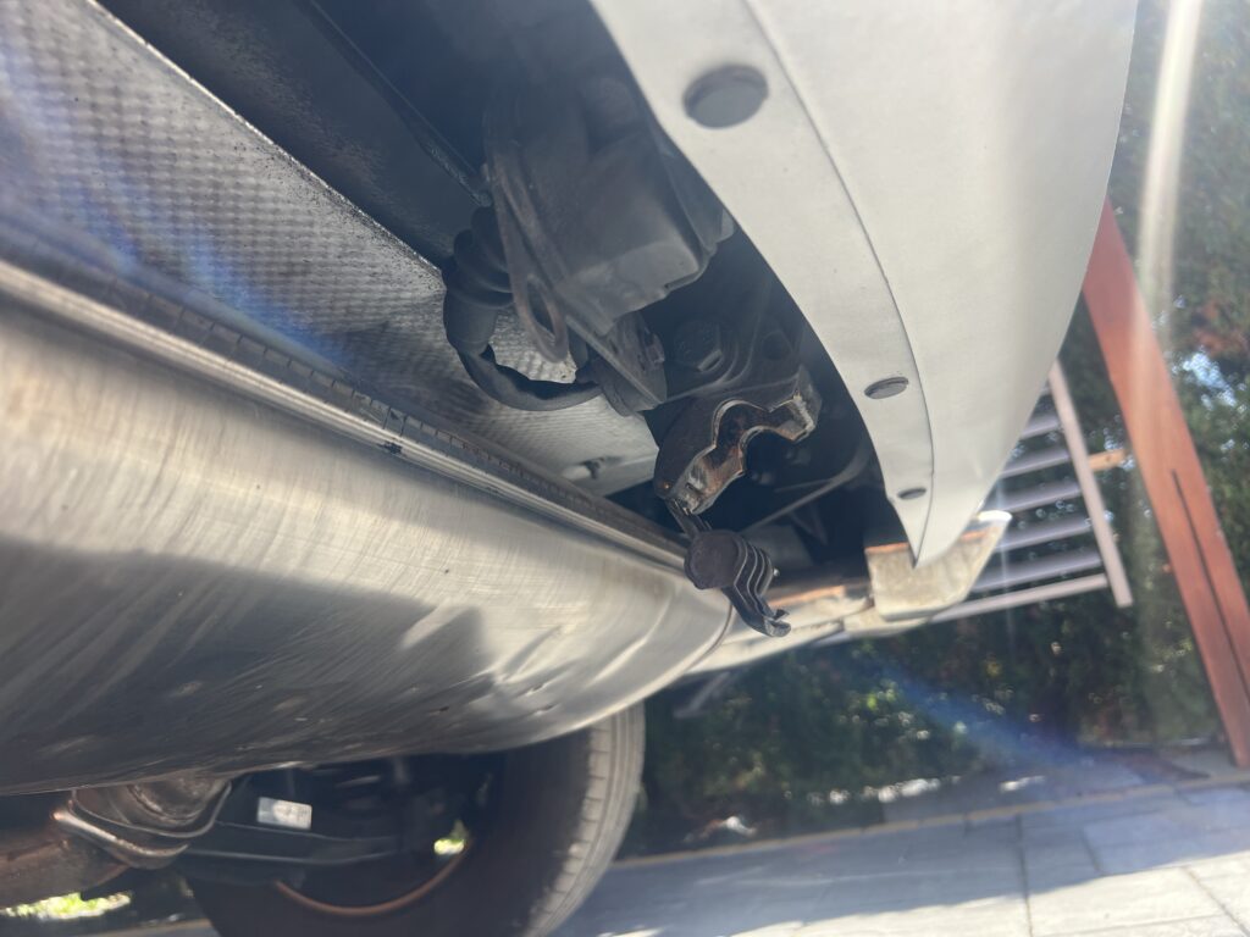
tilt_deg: +15.2
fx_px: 939
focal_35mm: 26
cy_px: 468
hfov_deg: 67.3
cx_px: 625
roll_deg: +8.9
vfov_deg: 53.1
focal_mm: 5.7
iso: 50
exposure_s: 1/502
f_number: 1.5
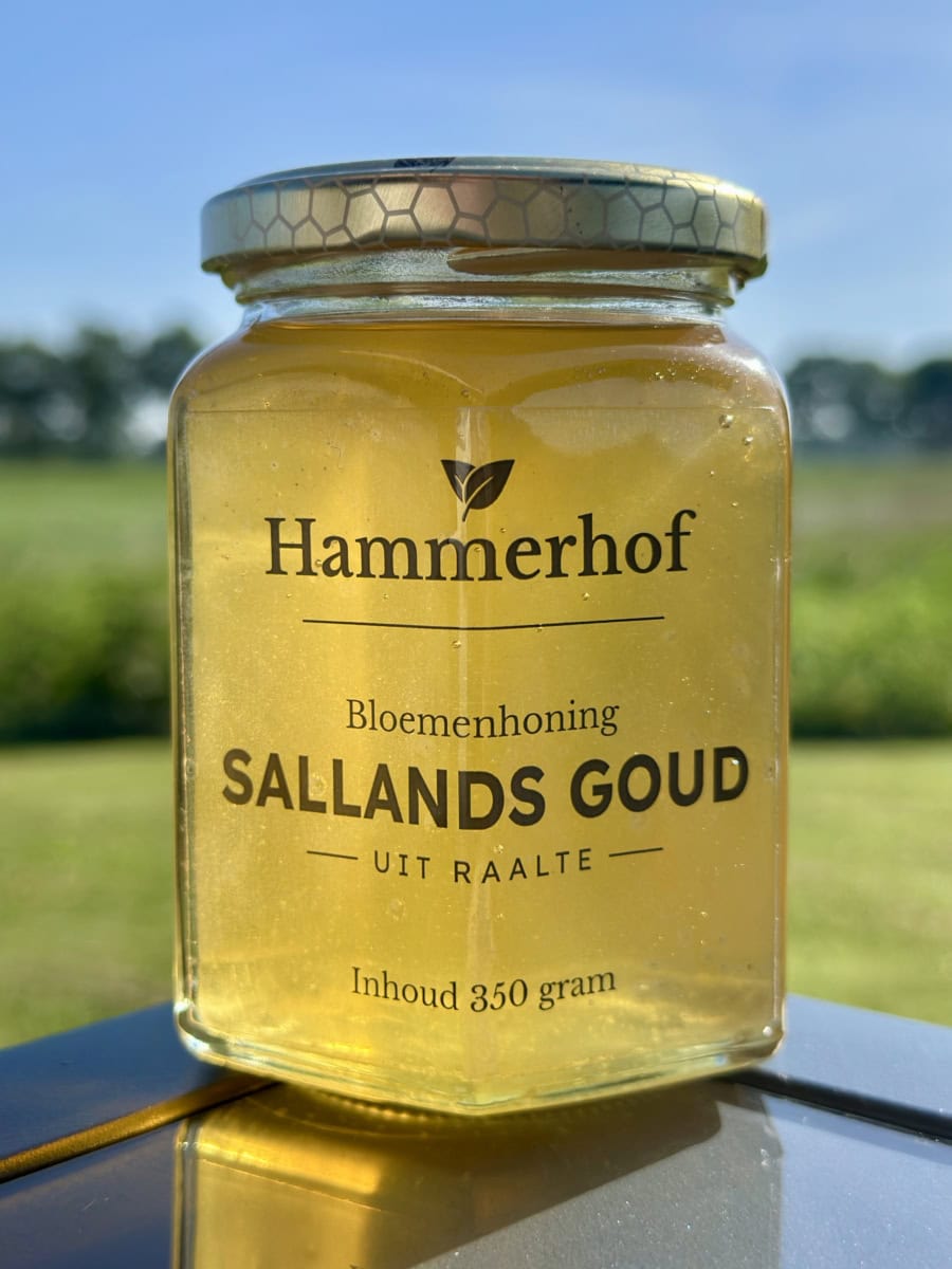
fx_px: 1760
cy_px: 634
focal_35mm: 48
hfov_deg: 30.3
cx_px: 476
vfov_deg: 39.7
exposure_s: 1/4785
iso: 100
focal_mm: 6.9
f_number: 1.8
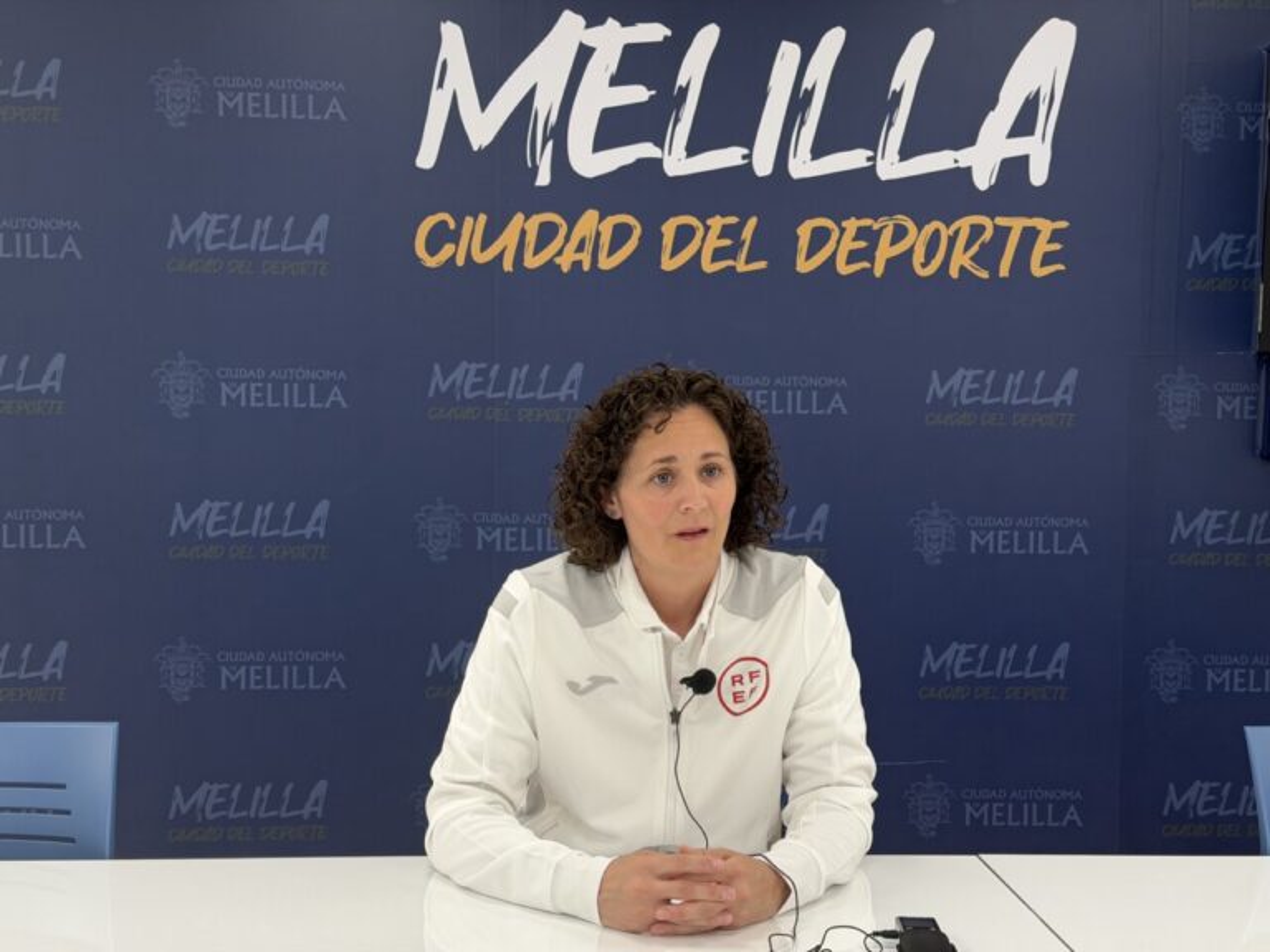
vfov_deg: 30.3
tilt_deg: -3.4
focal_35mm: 48
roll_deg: -0.8
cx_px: 635
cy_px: 476
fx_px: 1761
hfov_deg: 39.7
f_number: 1.78
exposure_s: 1/50
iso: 50
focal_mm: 6.76
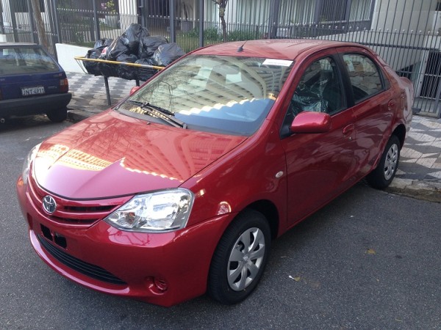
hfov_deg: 55.4
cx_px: 220
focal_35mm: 33
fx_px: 420
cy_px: 165
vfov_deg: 42.9
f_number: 2.4
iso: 64
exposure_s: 1/60
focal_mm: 4.13
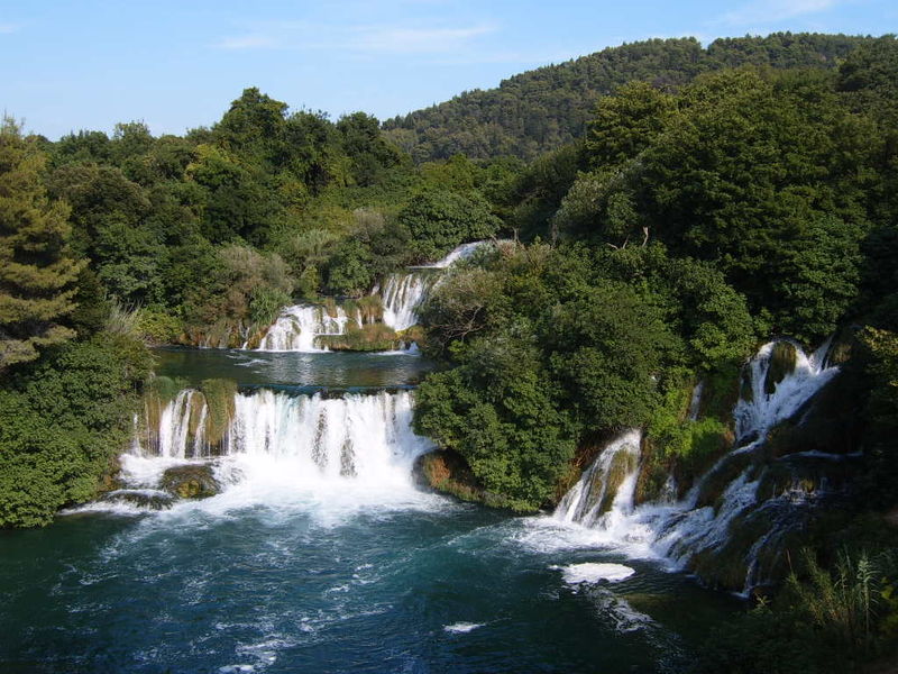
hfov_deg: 40.4
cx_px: 449
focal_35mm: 47
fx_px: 1219
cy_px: 337
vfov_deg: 30.9
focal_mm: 7.8
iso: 63
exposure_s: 1/180
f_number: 6.6
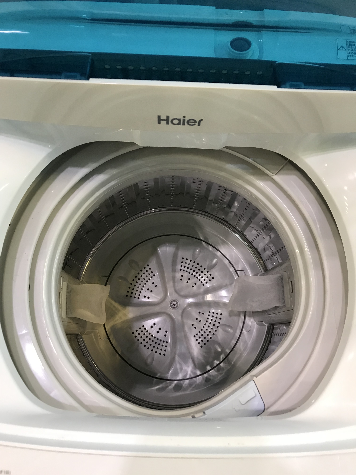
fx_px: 384
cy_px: 238
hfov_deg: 49.7
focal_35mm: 28
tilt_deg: -75.3
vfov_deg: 63.4
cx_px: 178
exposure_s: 1/25
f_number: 1.8
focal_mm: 3.99
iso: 40
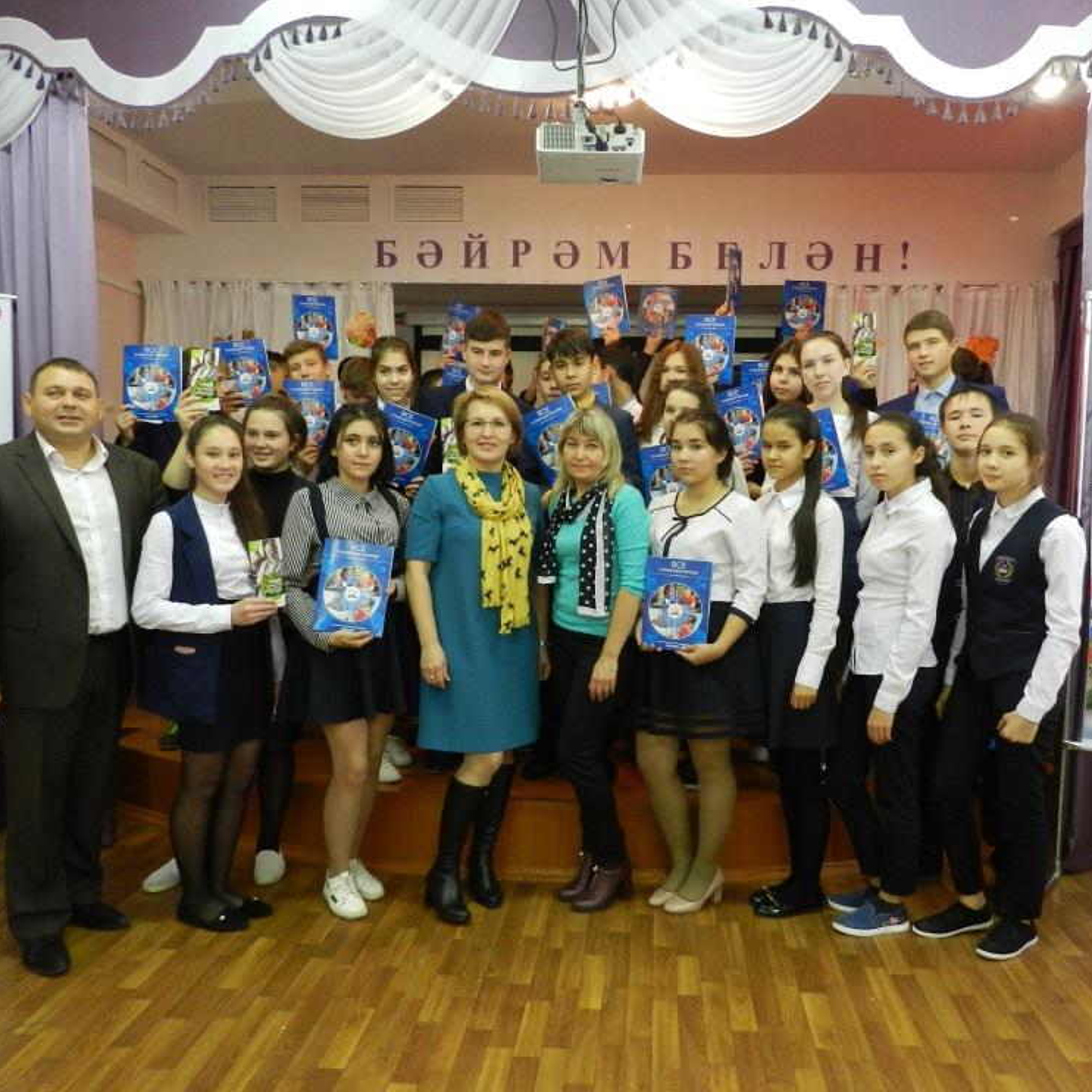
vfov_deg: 57.3
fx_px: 999
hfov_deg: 57.2
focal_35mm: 28
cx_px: 583
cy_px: 563
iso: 400
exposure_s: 1/20
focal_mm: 4
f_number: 3.4
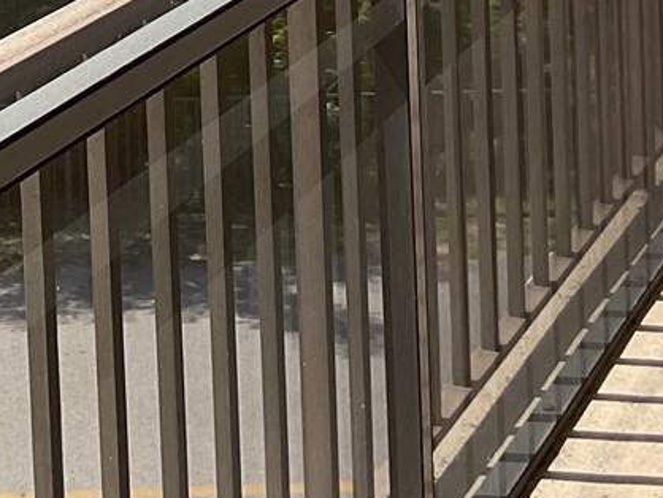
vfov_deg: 12.4
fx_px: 2127
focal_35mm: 111
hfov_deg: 17.5
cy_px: -355
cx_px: 113
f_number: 1.8
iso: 16
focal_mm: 3
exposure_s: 1/728
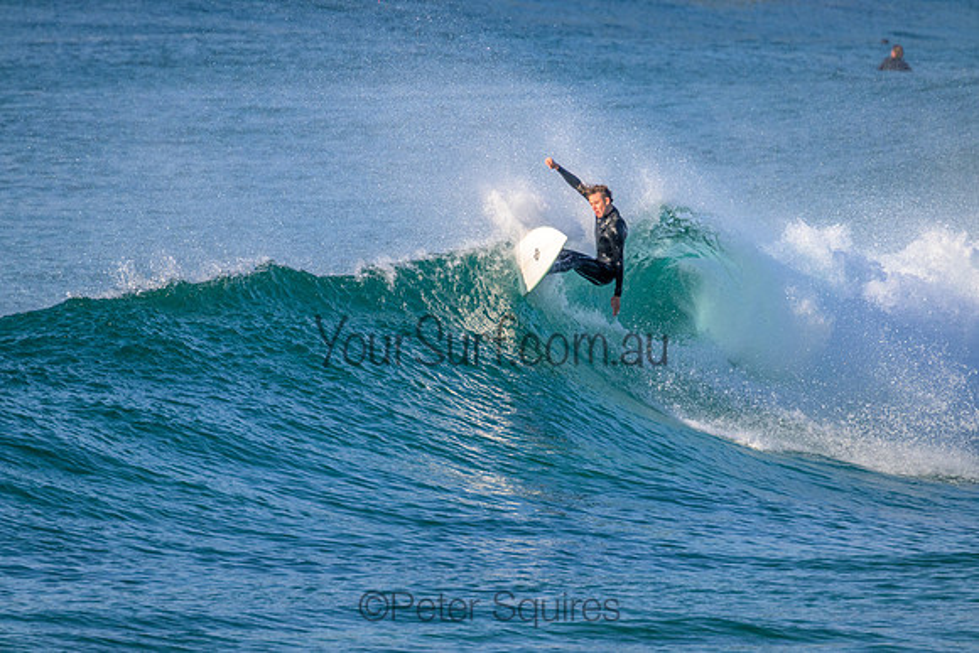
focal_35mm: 800
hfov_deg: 2.6
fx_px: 21760
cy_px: 326
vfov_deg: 1.7
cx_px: 490
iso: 2000
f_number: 11
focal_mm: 800
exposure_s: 1/2000
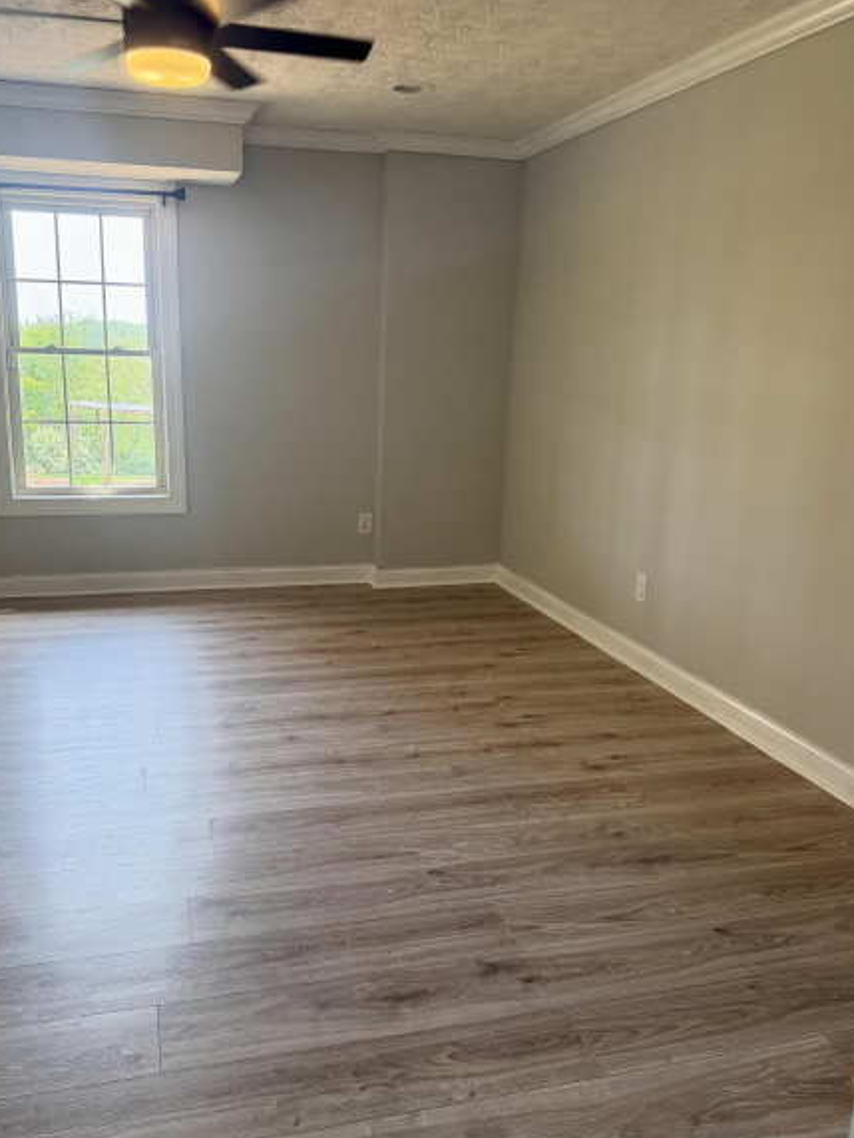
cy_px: 580
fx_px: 921
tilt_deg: -14.9
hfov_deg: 49.6
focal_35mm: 28
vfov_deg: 63.4
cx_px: 376
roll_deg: +0.4
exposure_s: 1/165
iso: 200
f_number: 1.78
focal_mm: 6.76
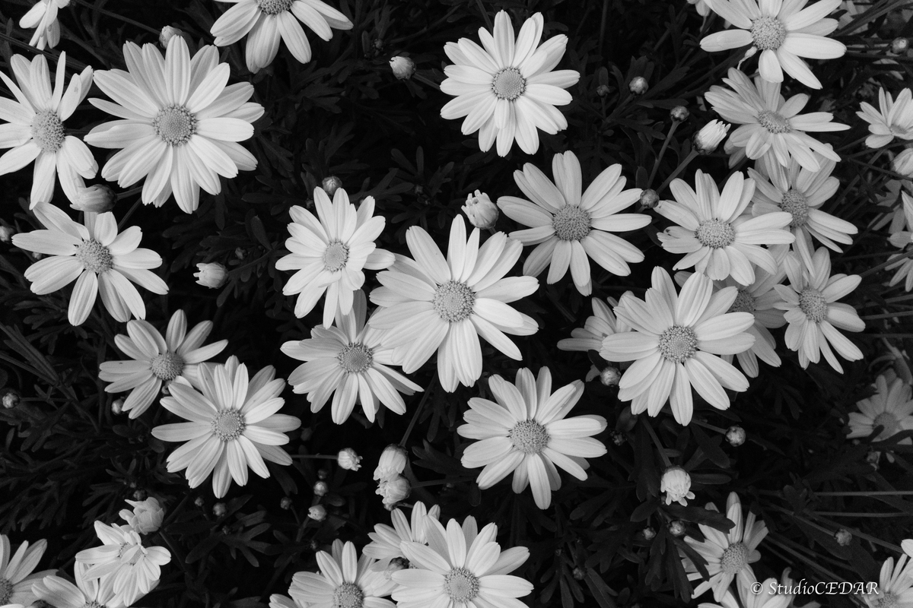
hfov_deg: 65.5
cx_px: 456
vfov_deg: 46.4
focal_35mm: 28
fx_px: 710
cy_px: 304
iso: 8000
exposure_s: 1/500
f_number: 10
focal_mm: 18.3
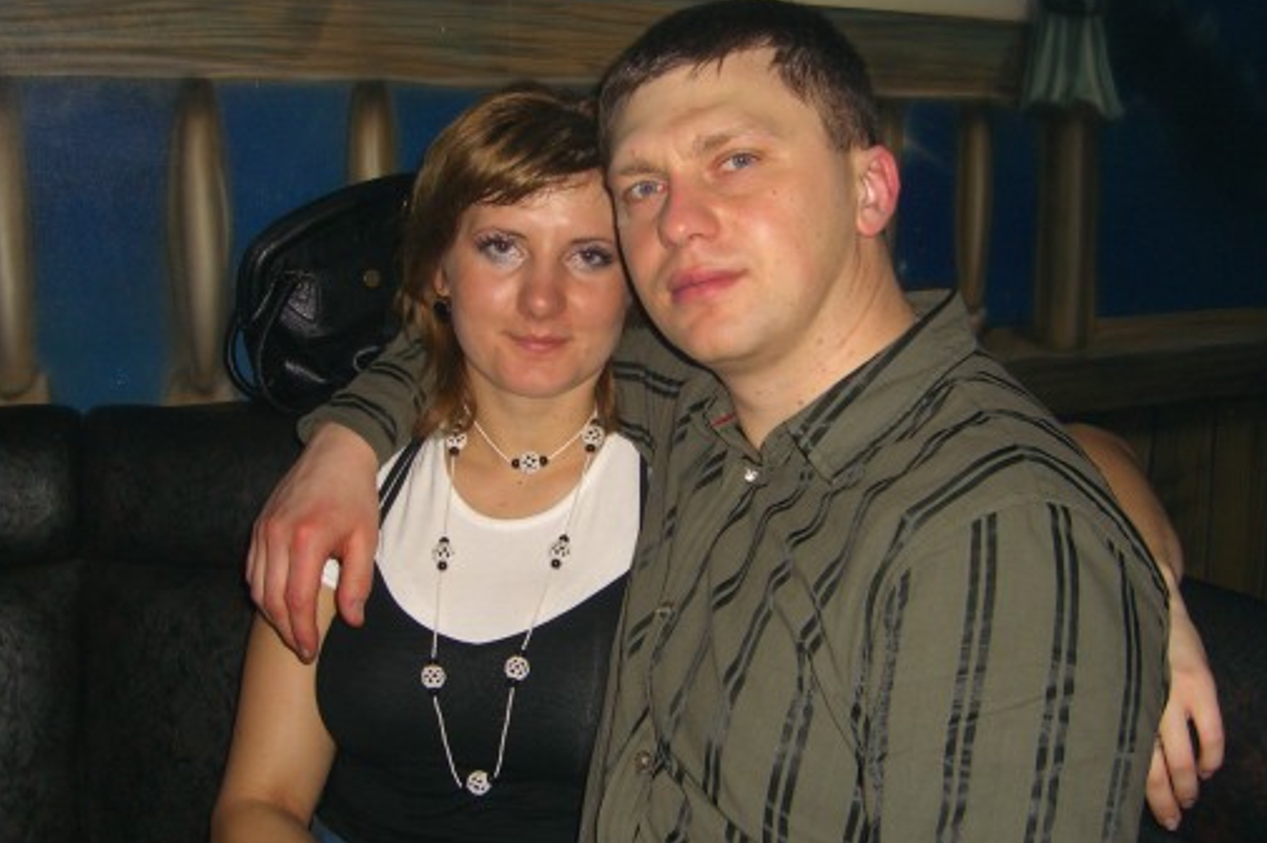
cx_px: 602
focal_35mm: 47
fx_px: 1653
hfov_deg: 41.9
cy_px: 452
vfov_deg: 28.6
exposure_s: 1/60
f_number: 2.8
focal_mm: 7.9
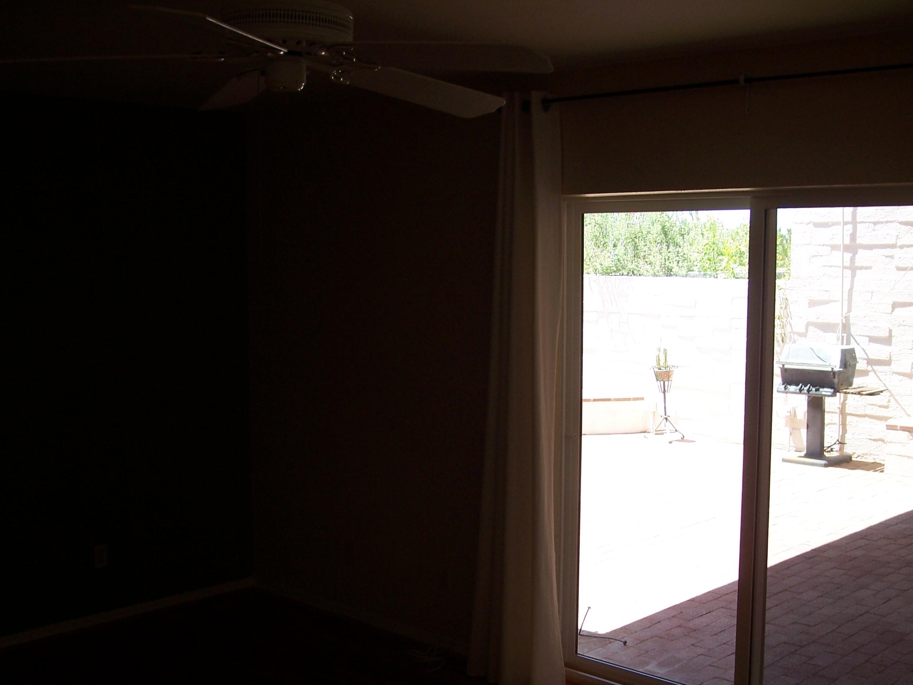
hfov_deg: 43.8
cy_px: 377
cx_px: 459
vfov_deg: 33.6
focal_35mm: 43
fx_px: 1134
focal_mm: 8
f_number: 3.4
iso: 100
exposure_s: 1/90
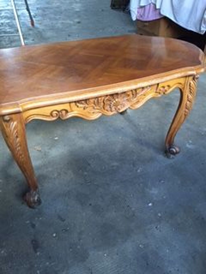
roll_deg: +1.2
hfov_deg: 48.2
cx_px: 103
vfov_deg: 61.7
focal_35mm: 29
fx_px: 230
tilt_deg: -37.2
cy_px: 137
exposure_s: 1/33
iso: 250
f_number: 2.2
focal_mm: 4.15
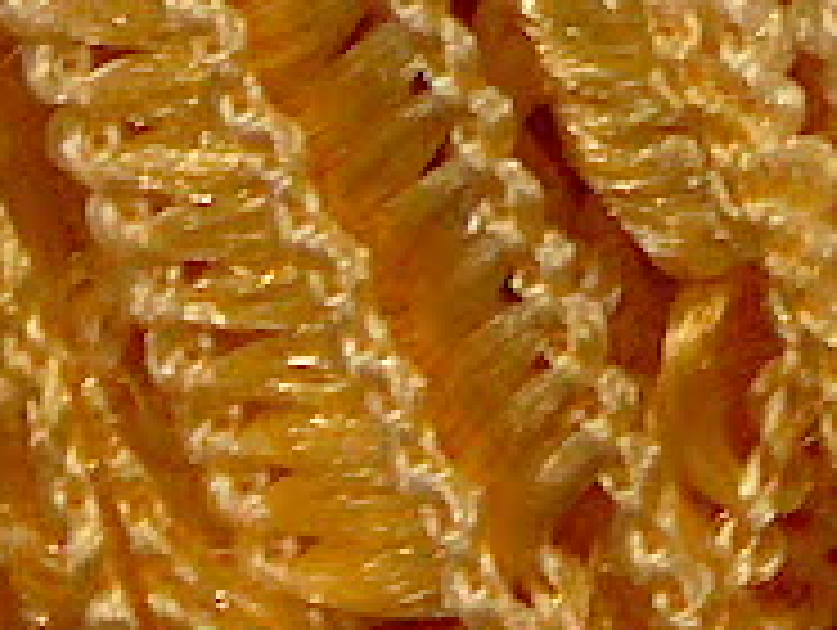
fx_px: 14188
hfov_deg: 3.4
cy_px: -1066
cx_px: 886
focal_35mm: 586
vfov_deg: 2.5
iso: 100
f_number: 2.9
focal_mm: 17.25
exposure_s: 1/5.21
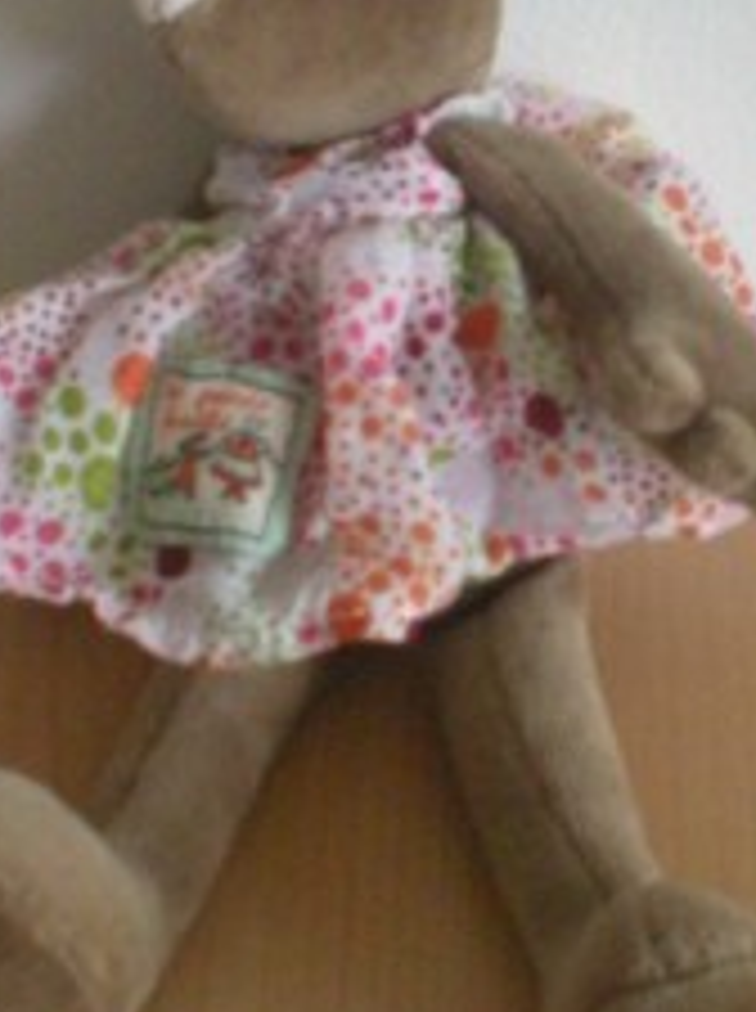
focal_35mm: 88
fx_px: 2570
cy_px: 373
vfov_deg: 22.2
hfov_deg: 16.7
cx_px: 342
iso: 601
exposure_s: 1/8
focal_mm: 6.3
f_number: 3.1
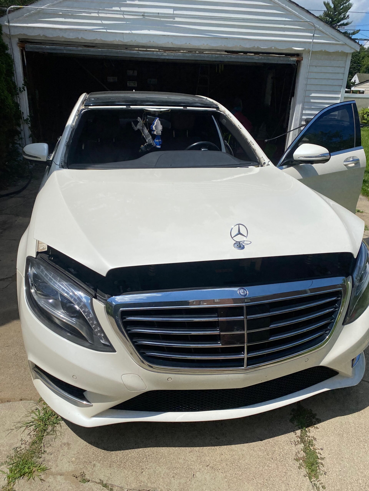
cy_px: 246
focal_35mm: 26
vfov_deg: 67.3
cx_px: 184
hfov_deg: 53.1
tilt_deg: -21.9
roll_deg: -2.5
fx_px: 370
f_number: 1.8
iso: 32
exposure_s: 1/7692
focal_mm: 4.25
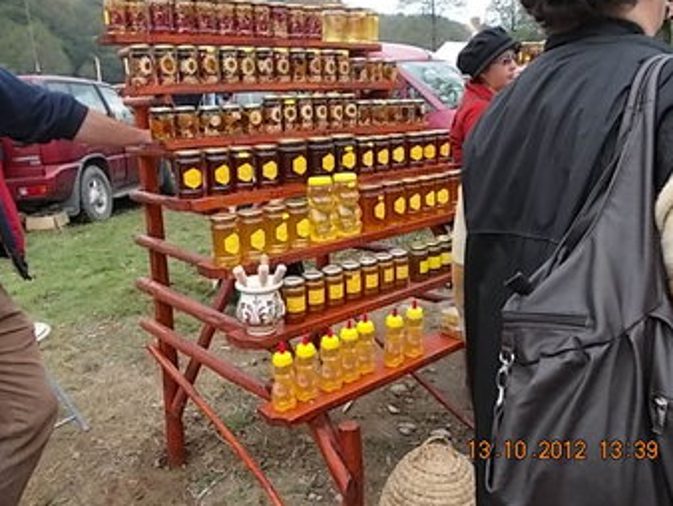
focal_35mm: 29
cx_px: 344
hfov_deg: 61.6
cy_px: 250
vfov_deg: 48.3
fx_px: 564
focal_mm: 4
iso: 80
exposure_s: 1/160
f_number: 2.7
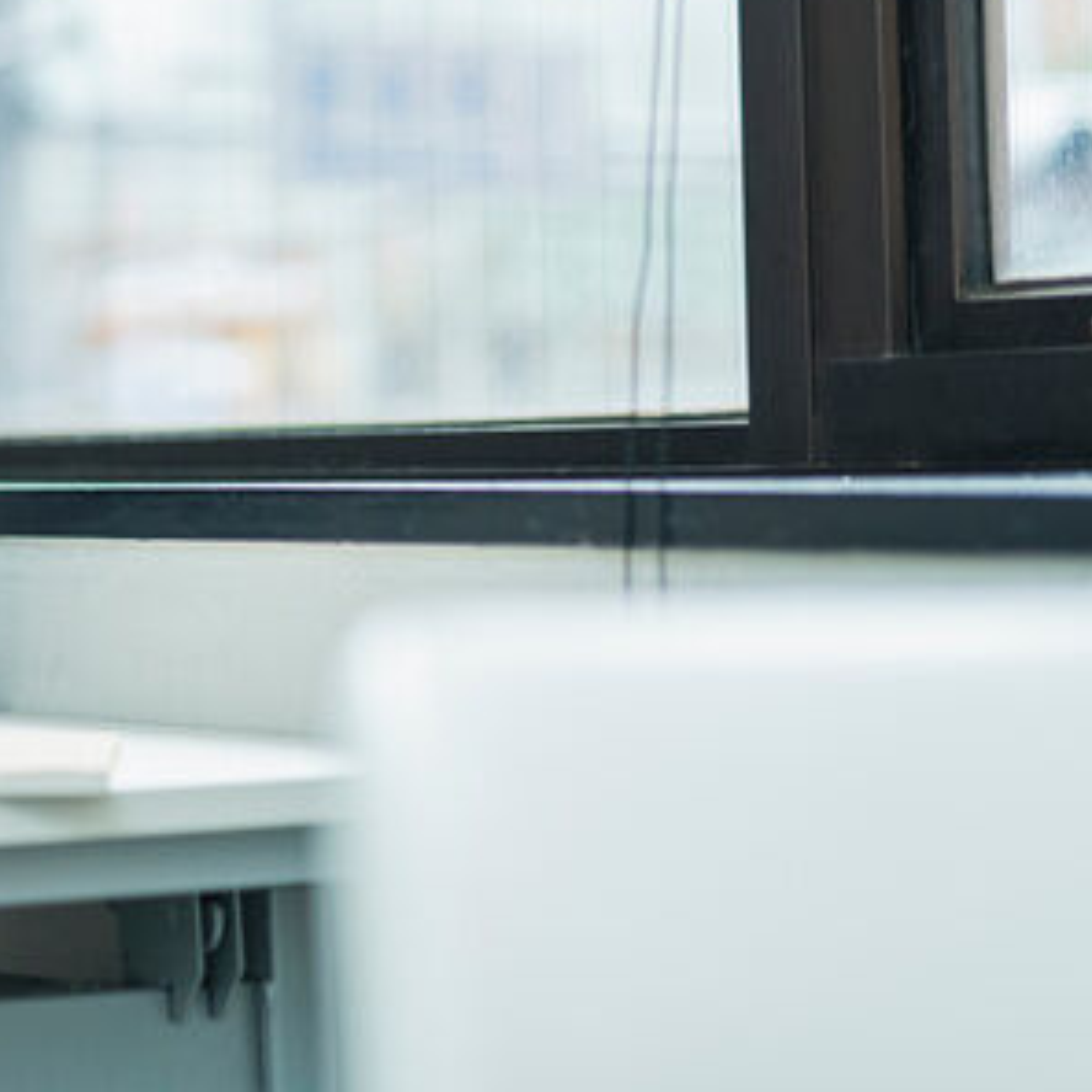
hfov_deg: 14.7
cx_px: -166
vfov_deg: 15.0
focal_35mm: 115
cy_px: 190
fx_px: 4104
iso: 640
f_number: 2
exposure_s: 1/250
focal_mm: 50
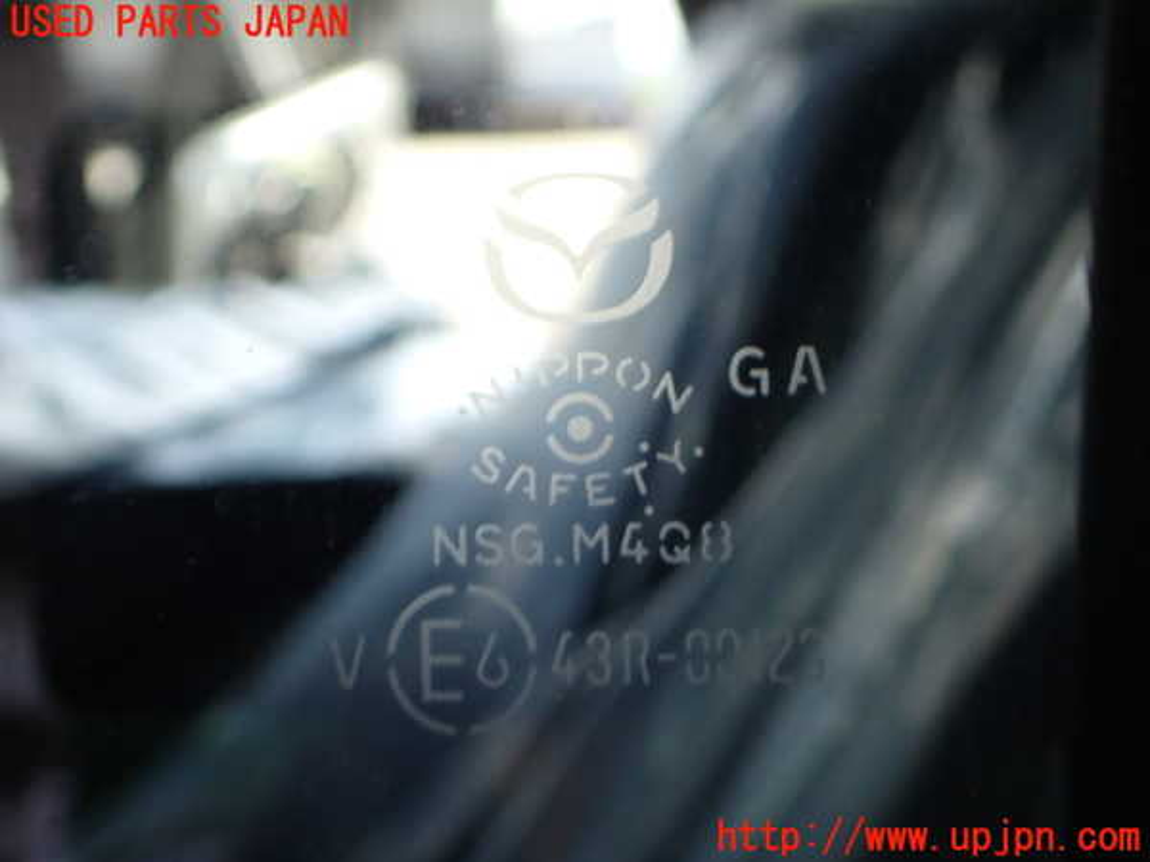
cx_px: 575
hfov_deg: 60.0
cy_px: 431
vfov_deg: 46.8
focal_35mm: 30
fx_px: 997
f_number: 2.3
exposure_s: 1/125
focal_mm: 5.4
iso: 200
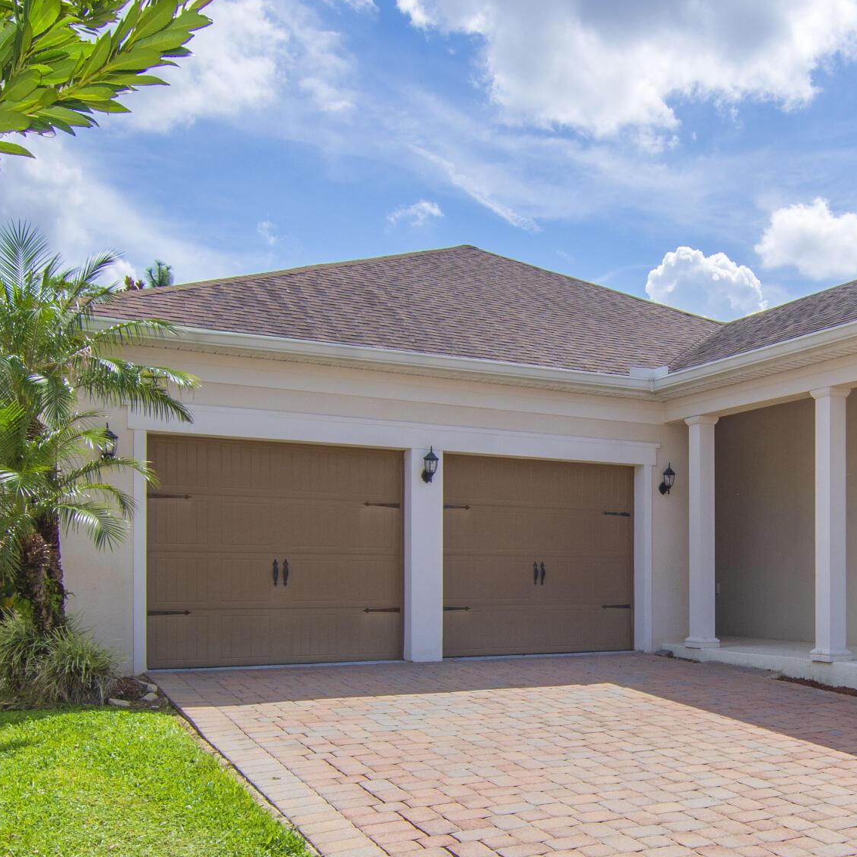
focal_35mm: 54
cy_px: 573
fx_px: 1513
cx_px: 652
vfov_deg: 31.4
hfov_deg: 31.0
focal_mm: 16
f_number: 10
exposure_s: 1/250
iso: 100
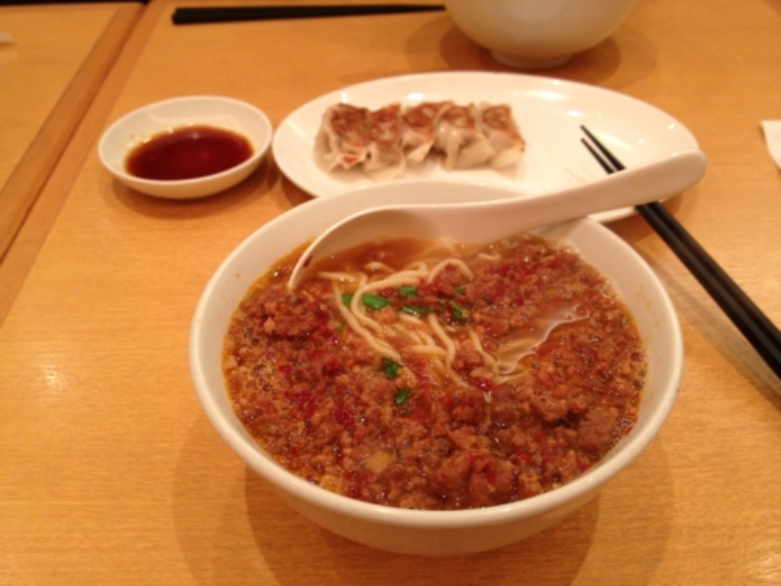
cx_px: 390
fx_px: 790
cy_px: 293
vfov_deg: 40.7
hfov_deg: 52.6
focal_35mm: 35
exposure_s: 1/20
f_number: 2.4
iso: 64
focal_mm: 4.28
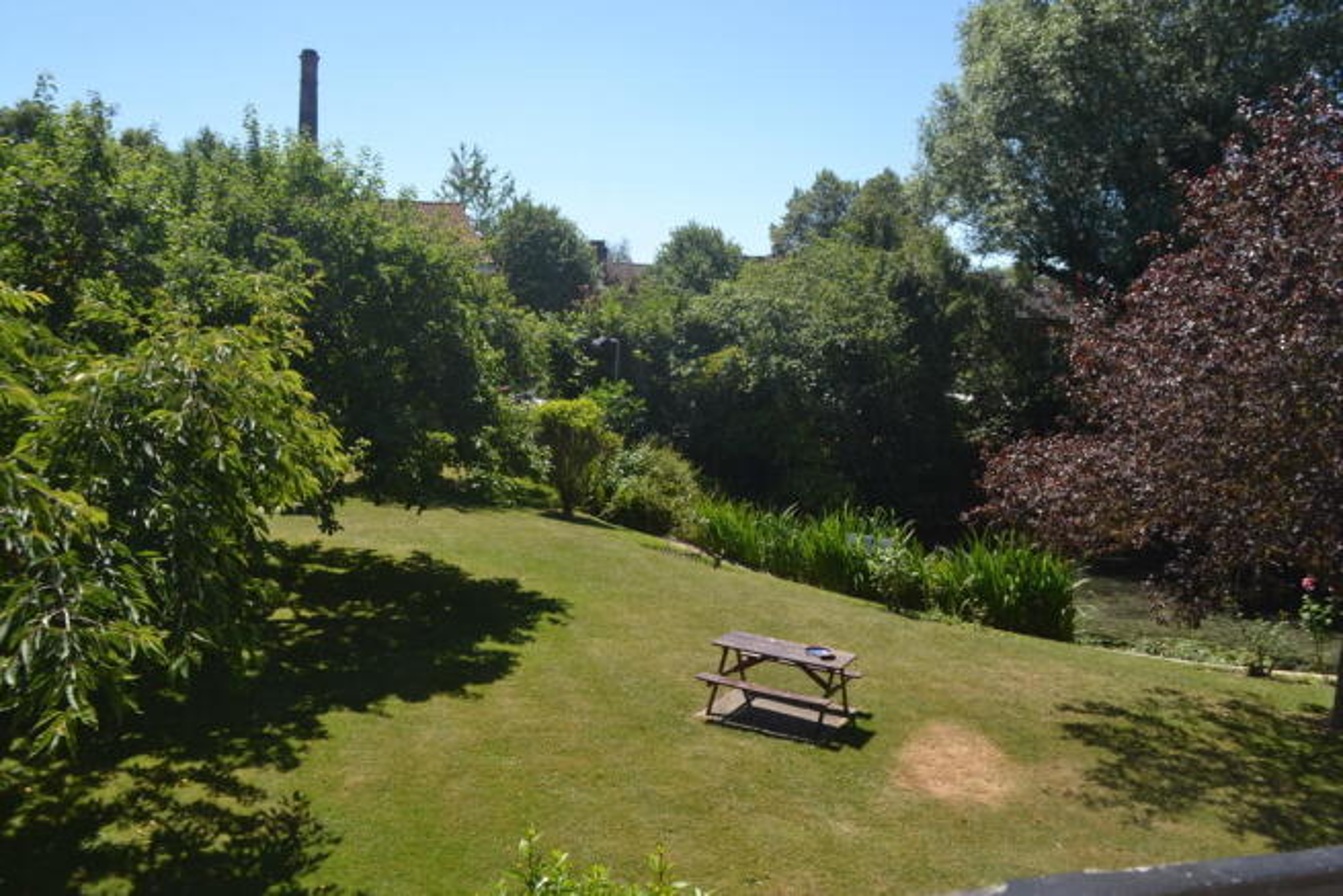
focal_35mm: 30
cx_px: 672
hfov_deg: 61.9
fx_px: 1119
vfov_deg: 43.6
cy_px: 448
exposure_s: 1/200
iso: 100
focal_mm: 20
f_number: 7.1
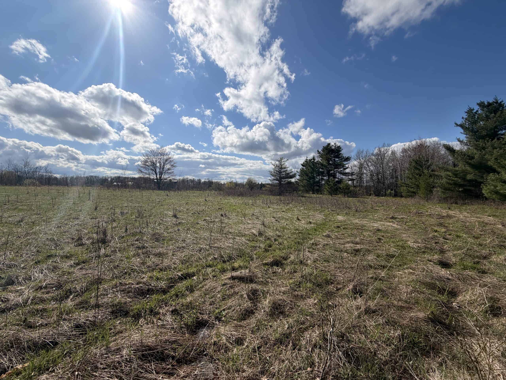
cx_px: 253
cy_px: 190
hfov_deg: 102.1
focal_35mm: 14
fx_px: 205
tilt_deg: +1.7
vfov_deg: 85.7
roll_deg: +0.5
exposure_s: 1/1534
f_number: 2.2
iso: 20
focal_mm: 2.22
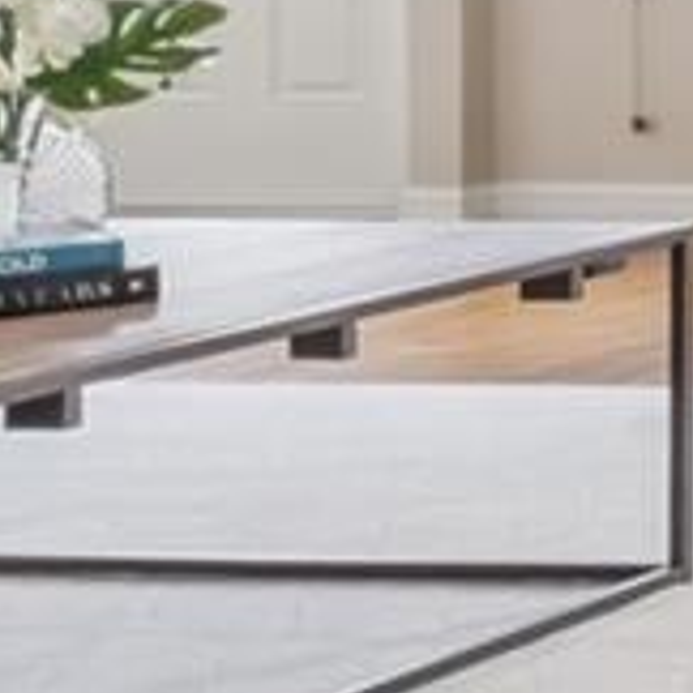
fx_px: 3035
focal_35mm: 134
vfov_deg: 12.6
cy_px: -244
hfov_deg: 8.1
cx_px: 2725
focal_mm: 16
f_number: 9
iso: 400
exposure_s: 1/80
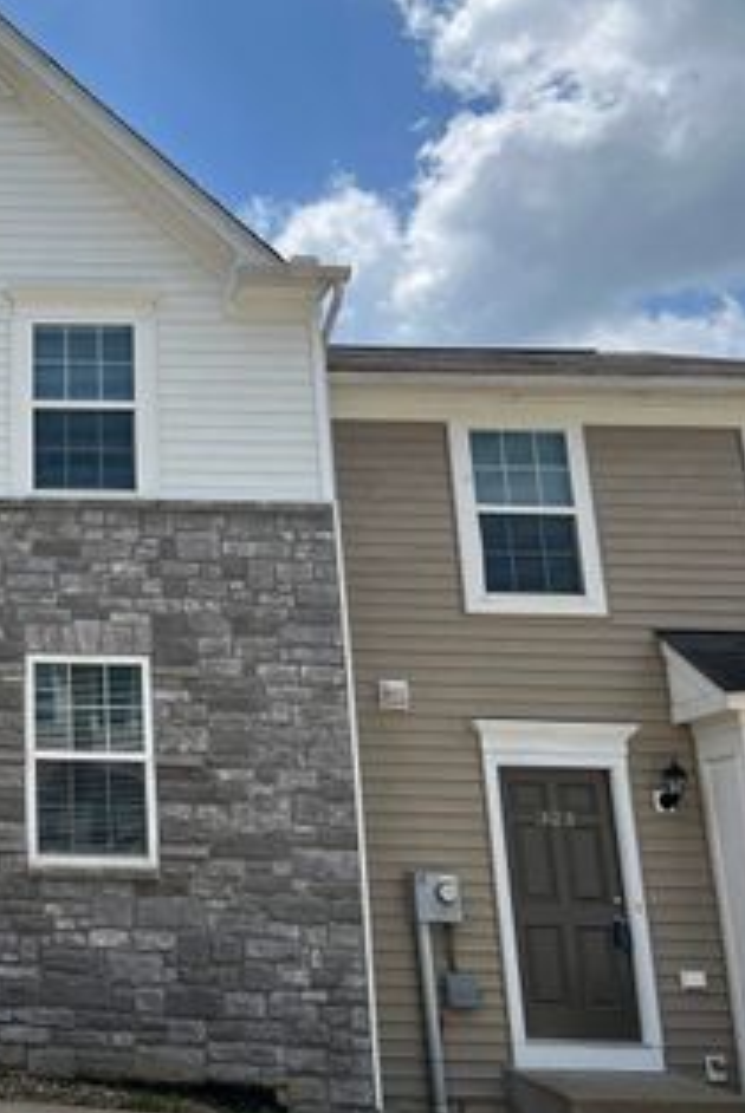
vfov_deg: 45.4
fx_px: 1332
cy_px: 541
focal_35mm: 43
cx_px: -117
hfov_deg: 27.9
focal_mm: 5.7
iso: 50
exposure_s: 1/4444
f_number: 1.5
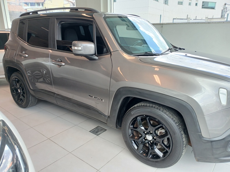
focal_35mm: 26
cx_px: 115
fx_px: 173
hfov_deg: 67.3
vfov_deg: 53.1
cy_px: 86
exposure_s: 1/60
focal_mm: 3.98
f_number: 1.8
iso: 64
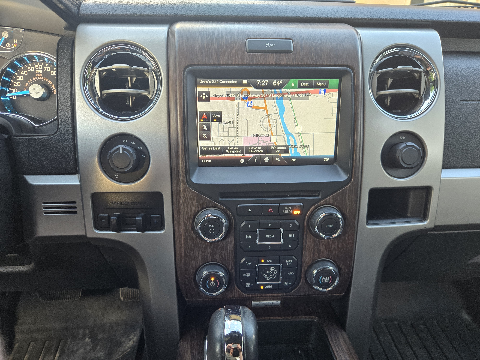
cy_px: 180
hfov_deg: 73.9
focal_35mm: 23
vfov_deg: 58.9
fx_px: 319
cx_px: 240
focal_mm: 5.4
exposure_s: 1/120
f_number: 1.8
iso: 200
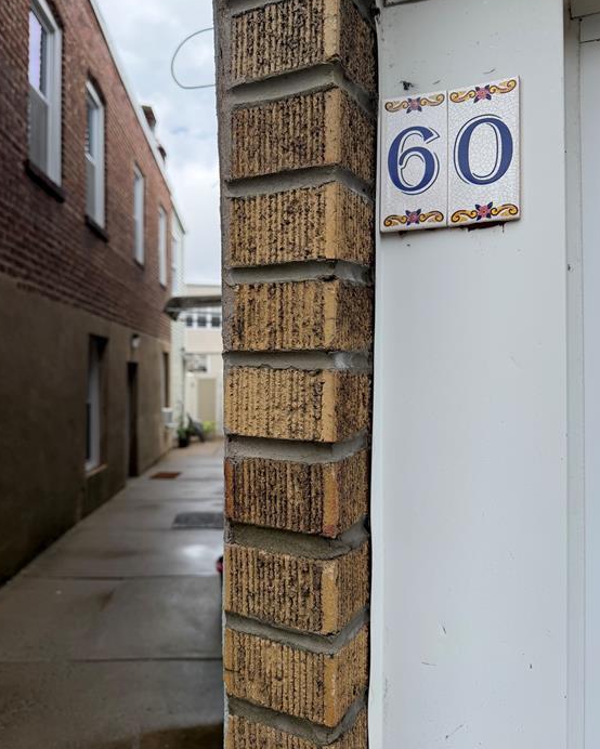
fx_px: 577
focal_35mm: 26
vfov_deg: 66.0
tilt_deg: +1.3
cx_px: 299
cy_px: 369
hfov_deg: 55.0
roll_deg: +0.5
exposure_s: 1/4167
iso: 100
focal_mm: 6.76
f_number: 1.78
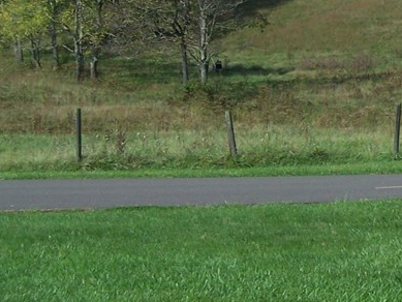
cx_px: 468
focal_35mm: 100
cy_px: -39
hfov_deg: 18.7
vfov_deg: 14.4
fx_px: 1162
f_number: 4
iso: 80
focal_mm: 6.3
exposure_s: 1/750
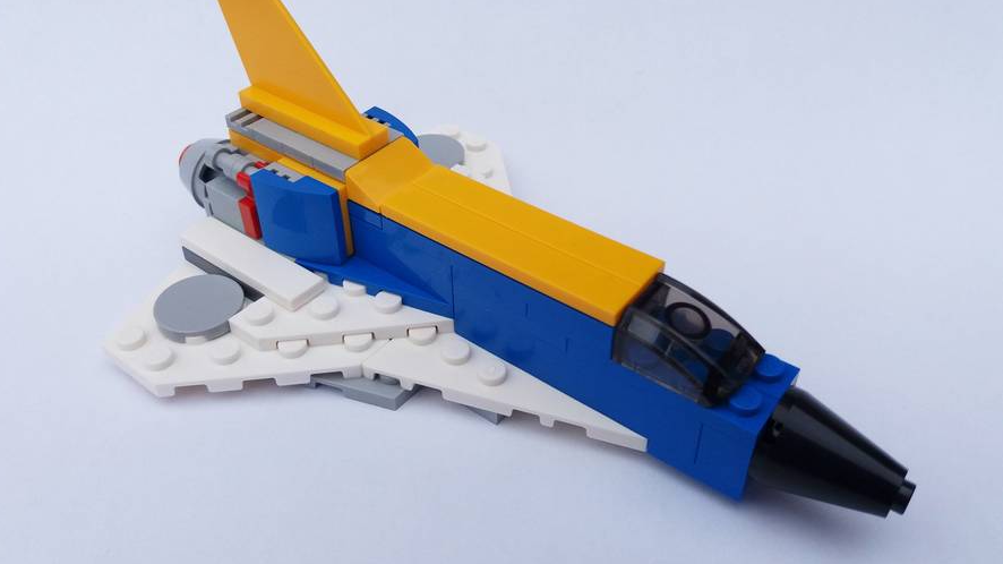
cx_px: 497
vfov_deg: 37.7
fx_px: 824
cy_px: 251
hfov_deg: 62.6
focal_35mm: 31
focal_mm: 3.7
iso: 64
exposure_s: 1/262
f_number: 1.9
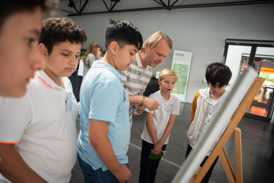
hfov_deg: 73.7
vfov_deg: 53.2
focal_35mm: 24
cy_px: 92
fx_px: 183
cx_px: 137
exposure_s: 1/60
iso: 320
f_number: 3.5
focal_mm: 24
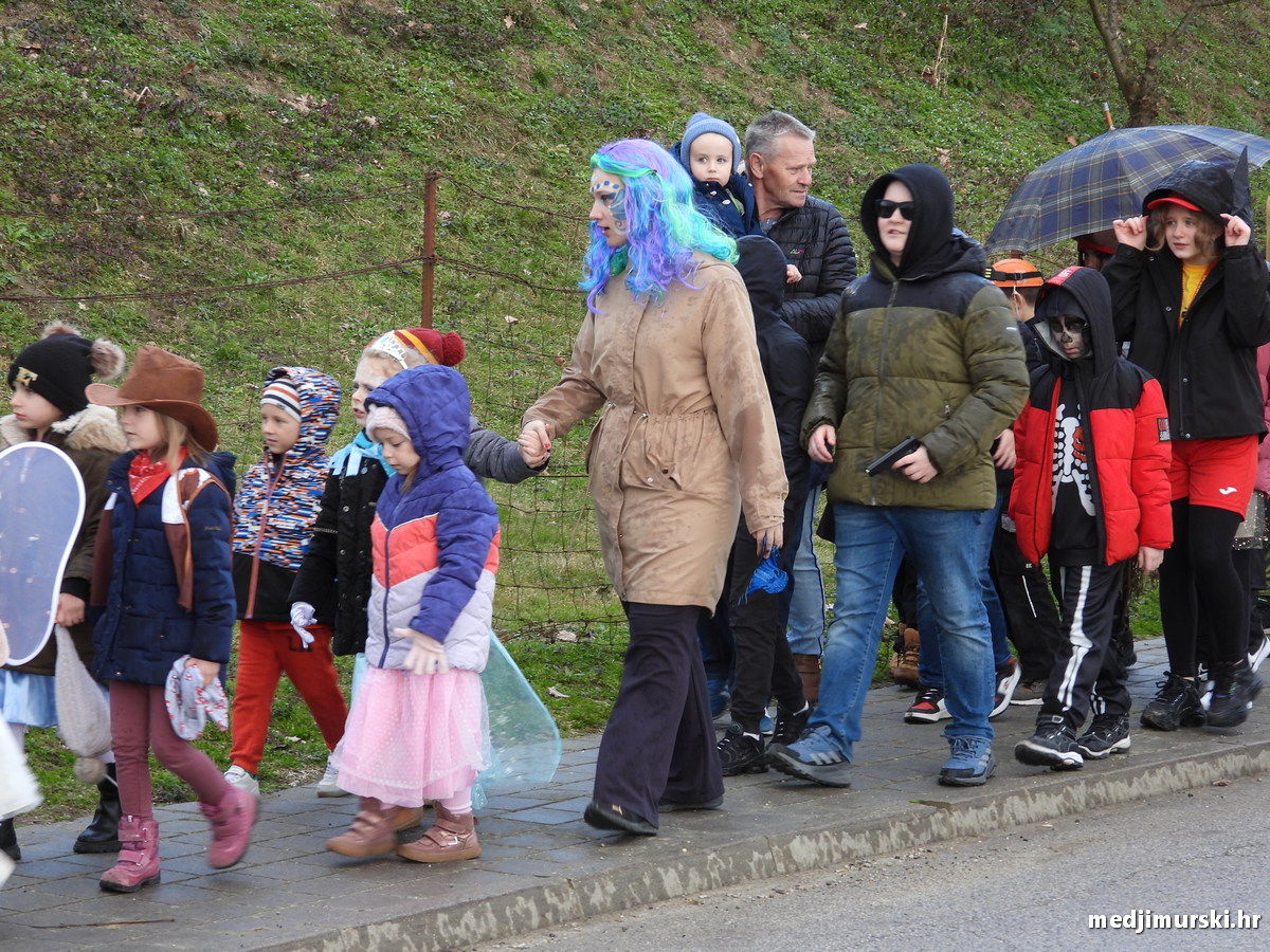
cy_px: 476
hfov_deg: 15.8
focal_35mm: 125
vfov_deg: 11.9
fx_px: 4586
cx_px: 635
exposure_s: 1/60
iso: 100
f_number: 4
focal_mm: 22.5
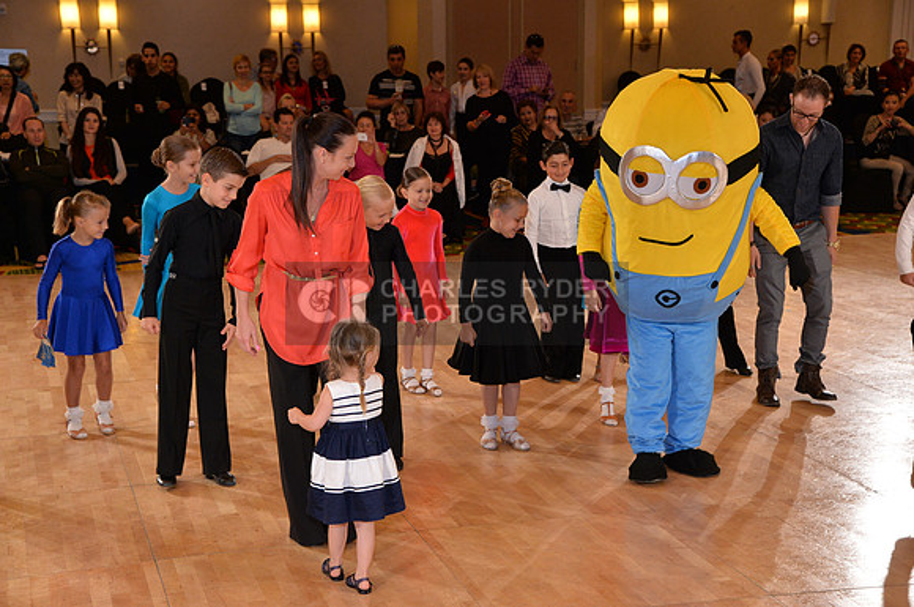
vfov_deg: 21.8
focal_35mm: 62
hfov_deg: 32.4
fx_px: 1572
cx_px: 457
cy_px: 304
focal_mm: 62
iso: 1600
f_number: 5.6
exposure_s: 1/250
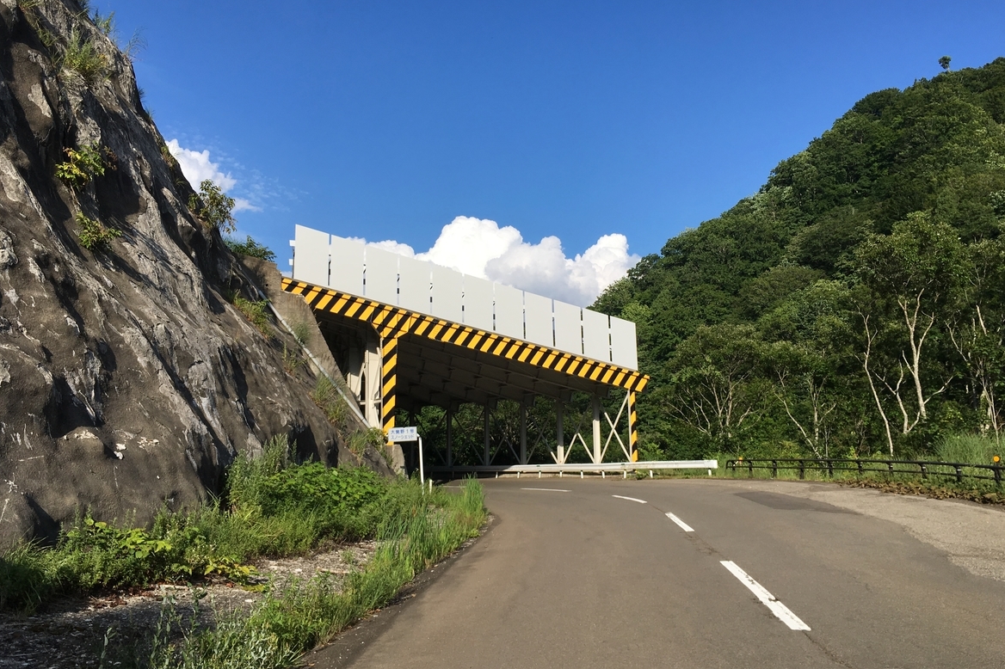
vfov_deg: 42.2
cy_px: 300
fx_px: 865
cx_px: 512
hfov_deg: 60.3
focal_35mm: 31
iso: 25
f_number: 2.2
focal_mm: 4.15
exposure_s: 1/1709
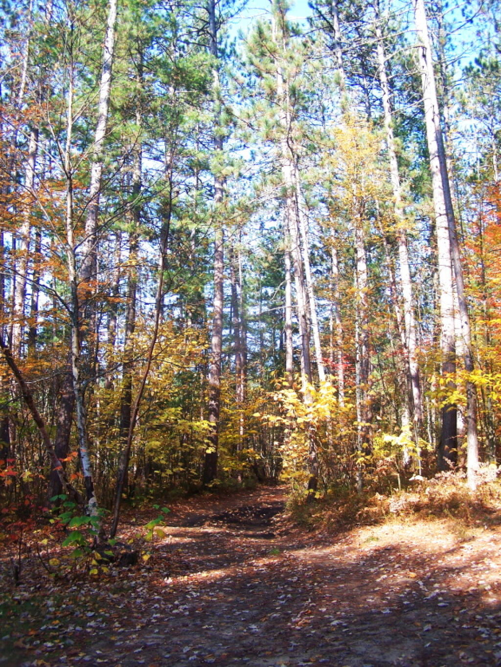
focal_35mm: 38
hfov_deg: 37.7
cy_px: 334
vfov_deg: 49.0
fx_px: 733
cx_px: 250
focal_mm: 6.3
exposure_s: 1/200
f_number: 2.8
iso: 80
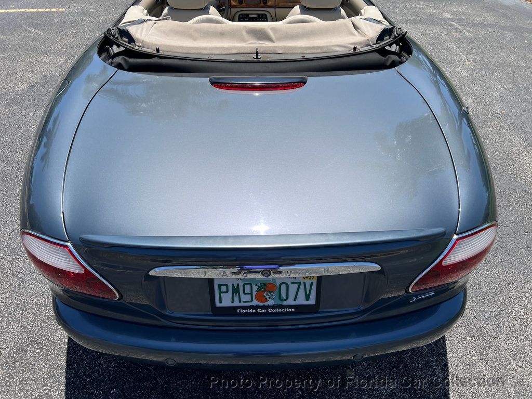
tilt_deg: -38.9
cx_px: 266
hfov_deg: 67.3
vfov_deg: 53.1
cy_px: 200
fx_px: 400
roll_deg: -0.5
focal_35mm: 26
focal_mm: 5.7
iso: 50
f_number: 1.5
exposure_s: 1/4274
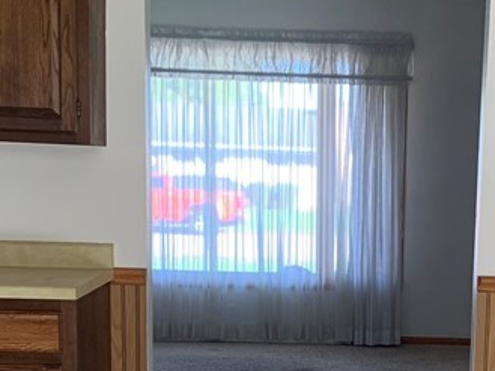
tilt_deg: -7.7
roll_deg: -2.6
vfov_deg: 17.8
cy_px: 373
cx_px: 423
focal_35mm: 81
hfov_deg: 23.6
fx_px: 1159
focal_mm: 4.25
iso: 100
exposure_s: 1/86
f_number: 1.8
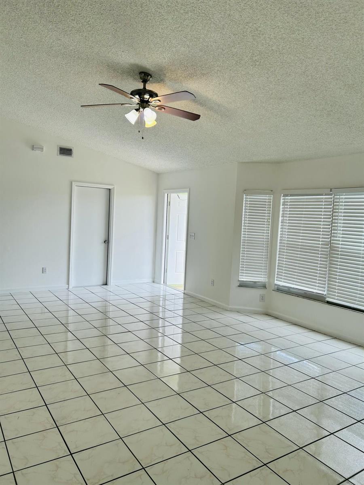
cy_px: 242
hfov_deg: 53.1
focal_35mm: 26
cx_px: 182
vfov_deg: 67.3
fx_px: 365
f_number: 1.5
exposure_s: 1/185
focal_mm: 5.7
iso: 40
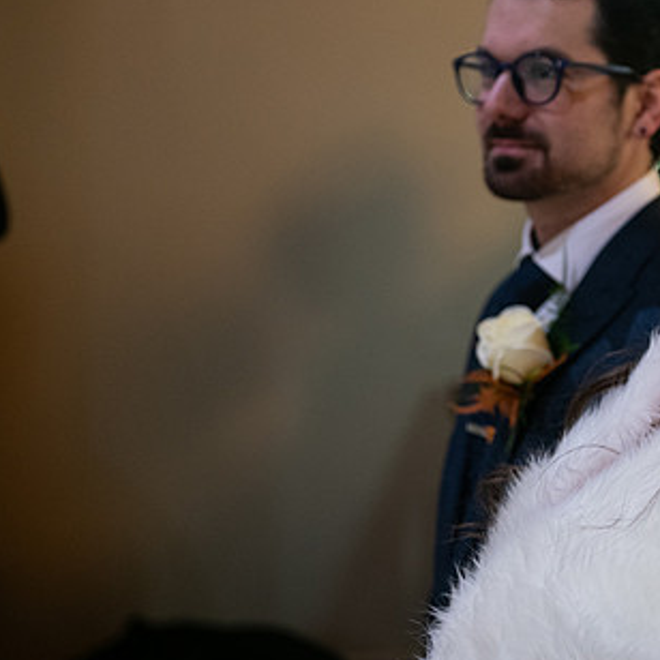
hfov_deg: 15.3
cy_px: 267
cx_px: 617
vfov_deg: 15.5
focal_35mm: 112
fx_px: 2416
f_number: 3.5
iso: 1600
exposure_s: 1/160
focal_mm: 70
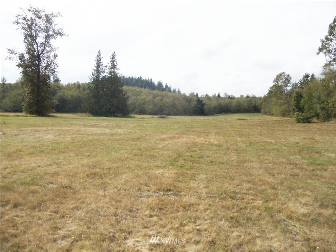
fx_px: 427
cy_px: 126
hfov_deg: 42.9
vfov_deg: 32.9
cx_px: 168
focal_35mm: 44
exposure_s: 1/200
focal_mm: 6
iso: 80
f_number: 7.1
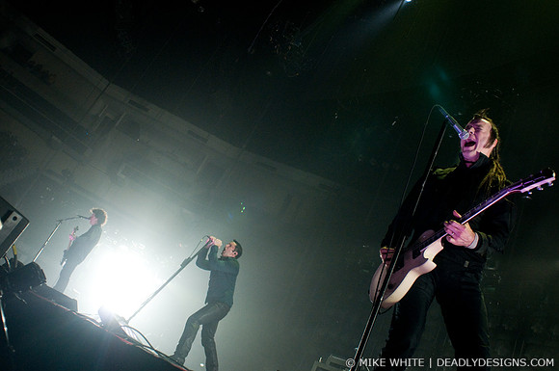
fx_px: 465
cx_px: 280
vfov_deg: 43.5
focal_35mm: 30
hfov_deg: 62.0
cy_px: 186
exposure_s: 1/320
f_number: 3.2
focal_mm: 20
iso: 1000
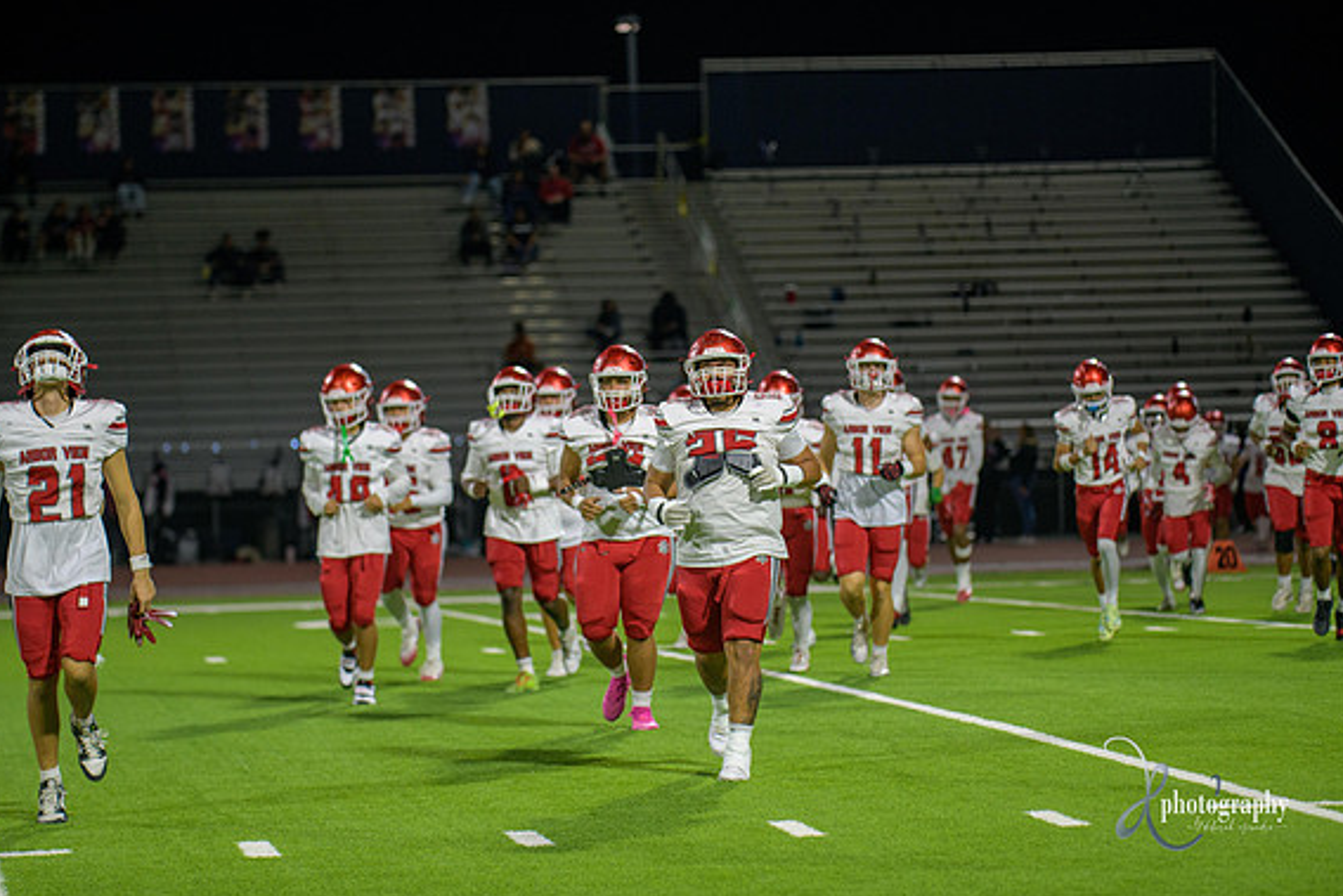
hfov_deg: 14.3
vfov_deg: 9.6
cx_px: 672
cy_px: 453
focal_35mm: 143
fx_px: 5336
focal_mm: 140
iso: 1250
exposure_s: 1/250
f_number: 2.8
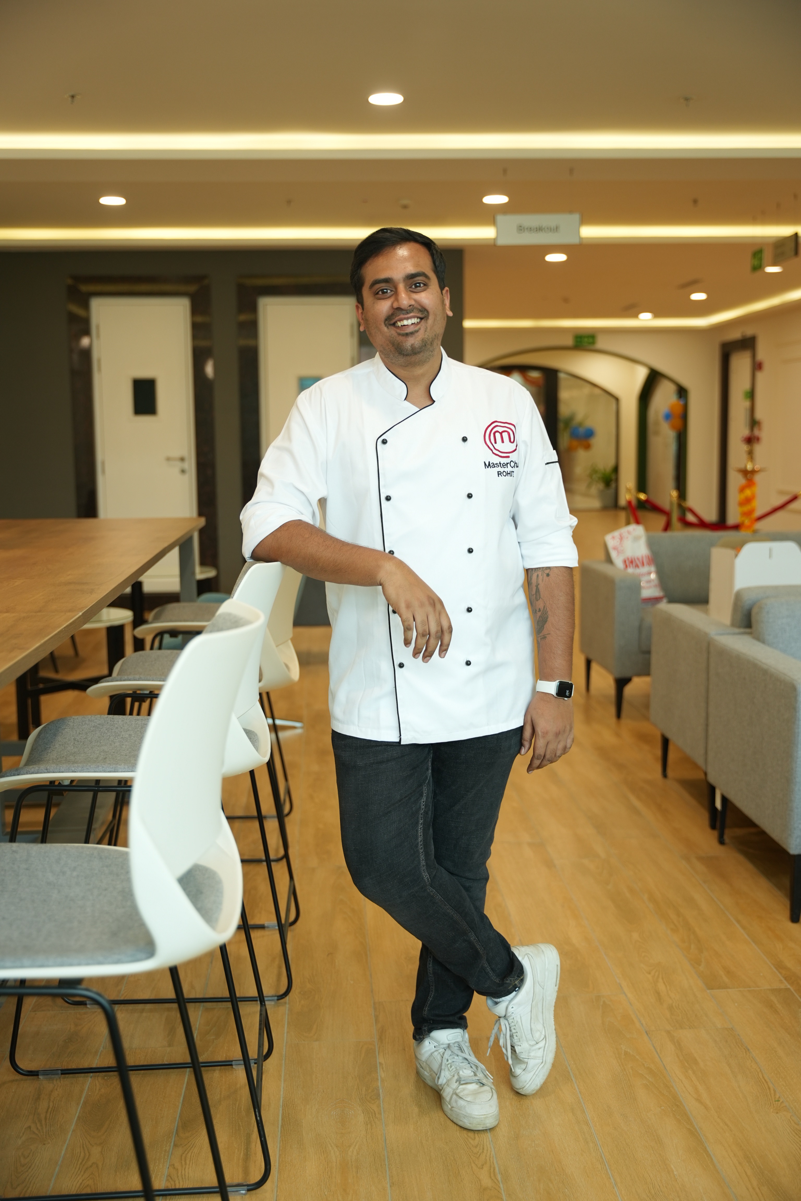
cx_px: 400
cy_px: 600
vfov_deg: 49.6
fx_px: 1302
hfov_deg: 34.2
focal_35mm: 39
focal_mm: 39
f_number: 2.8
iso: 320
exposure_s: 1/100
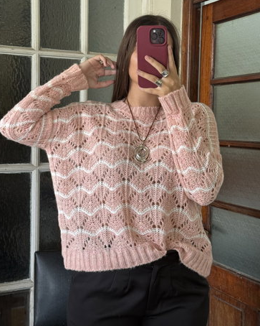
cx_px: 128
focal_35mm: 55
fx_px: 529
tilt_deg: -19.6
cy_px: 149
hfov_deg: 27.6
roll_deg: -1.7
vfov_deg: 34.1
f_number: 1.78
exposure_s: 1/60
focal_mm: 6.76
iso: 160
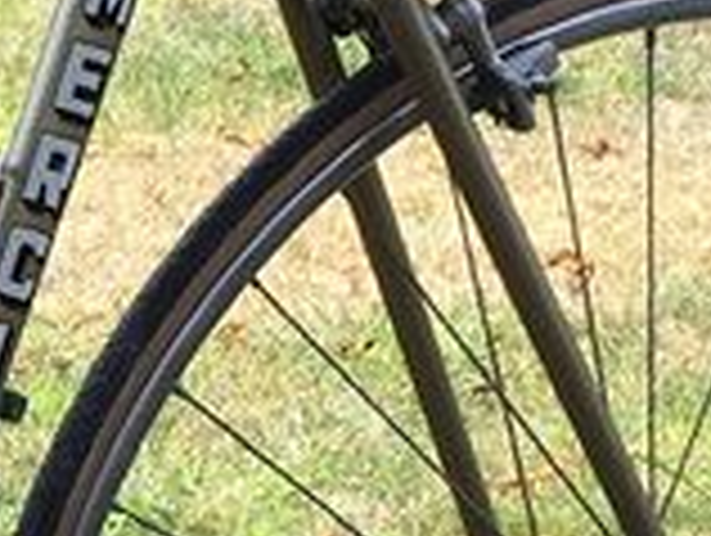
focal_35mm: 183
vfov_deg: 8.1
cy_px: 572
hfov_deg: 10.1
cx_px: -670
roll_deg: +1.0
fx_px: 3764
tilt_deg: -17.5
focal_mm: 4.15
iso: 25
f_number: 2.2
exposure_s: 1/641
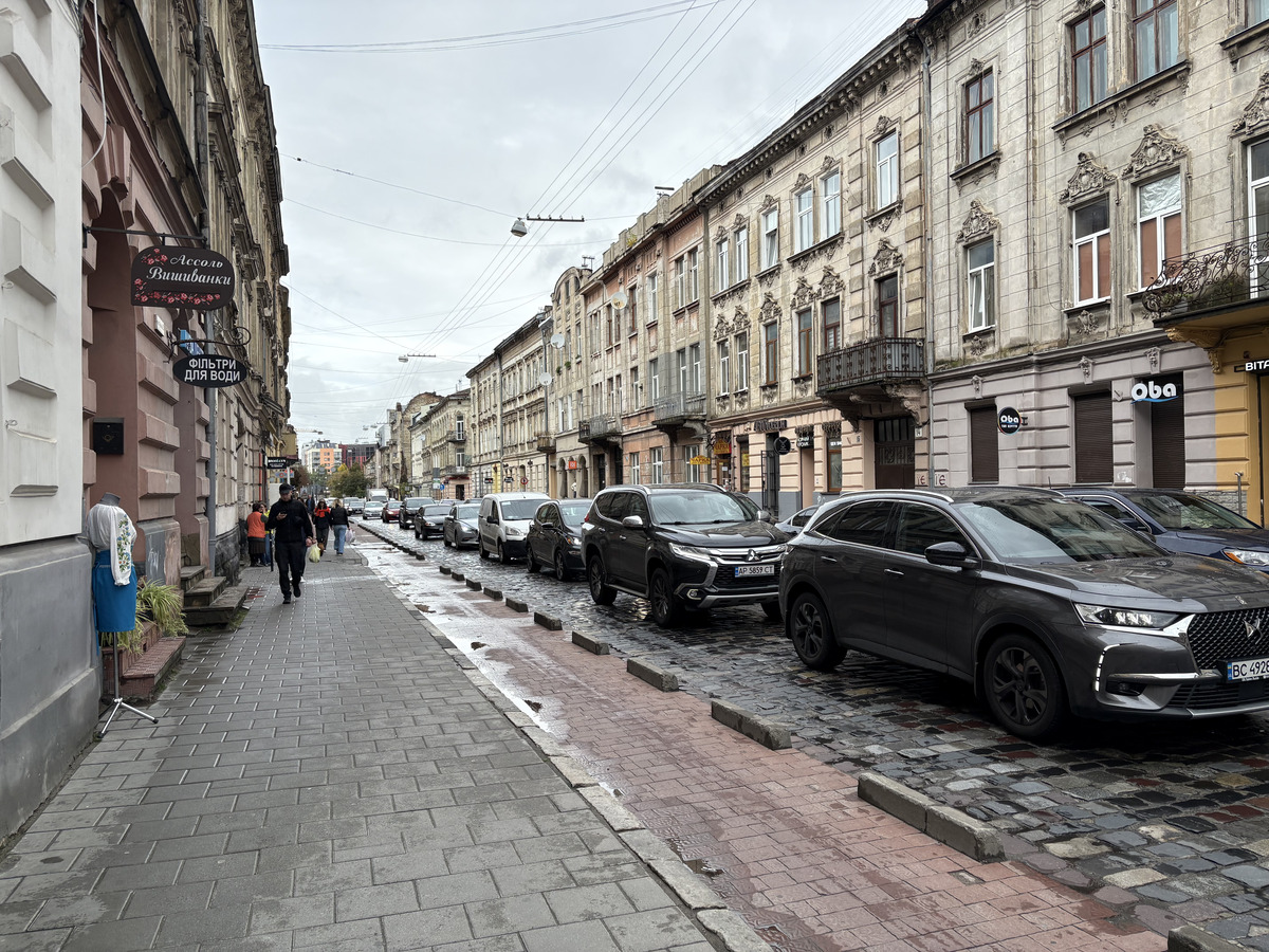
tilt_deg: +0.6
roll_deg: +1.8
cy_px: 476
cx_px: 634
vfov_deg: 53.1
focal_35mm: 26
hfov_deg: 67.3
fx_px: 953
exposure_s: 1/873
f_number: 1.6
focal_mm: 5.96
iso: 50
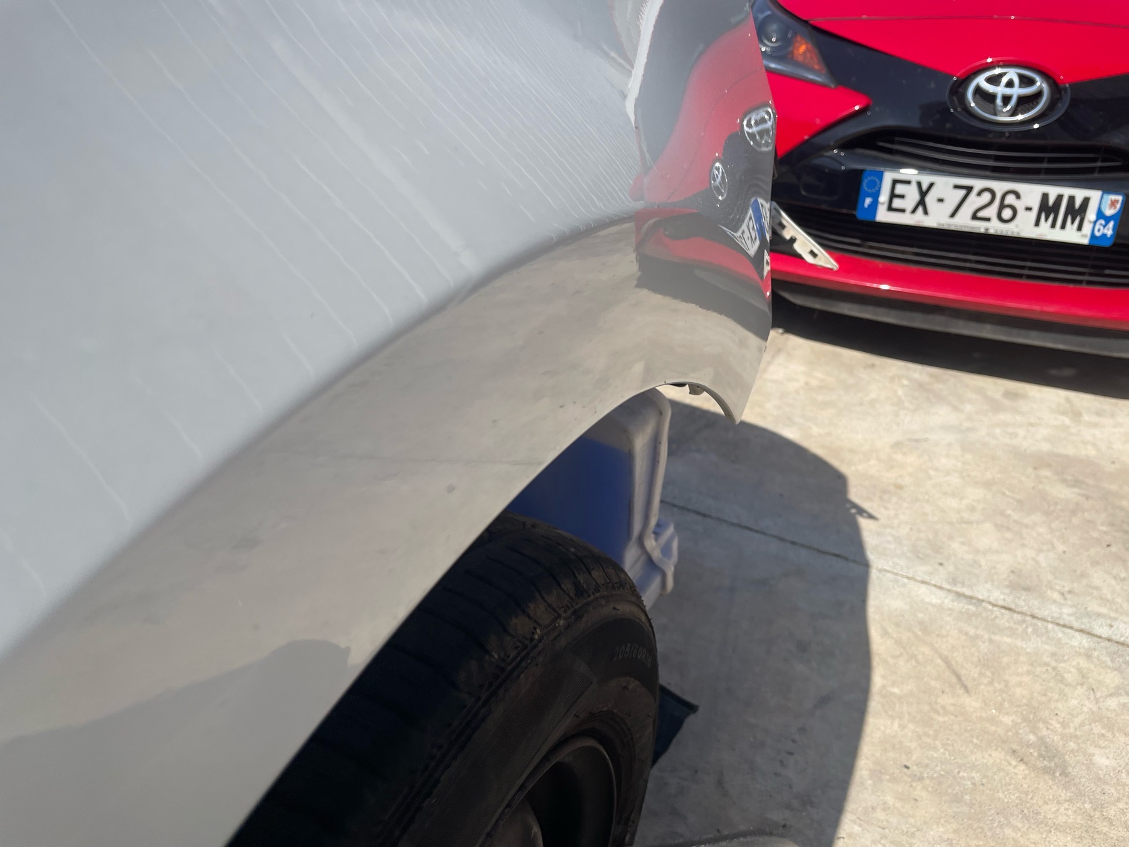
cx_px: 564
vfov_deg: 53.1
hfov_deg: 67.3
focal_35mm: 26
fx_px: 848
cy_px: 424
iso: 32
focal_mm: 4.2
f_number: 1.6
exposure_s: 1/4000
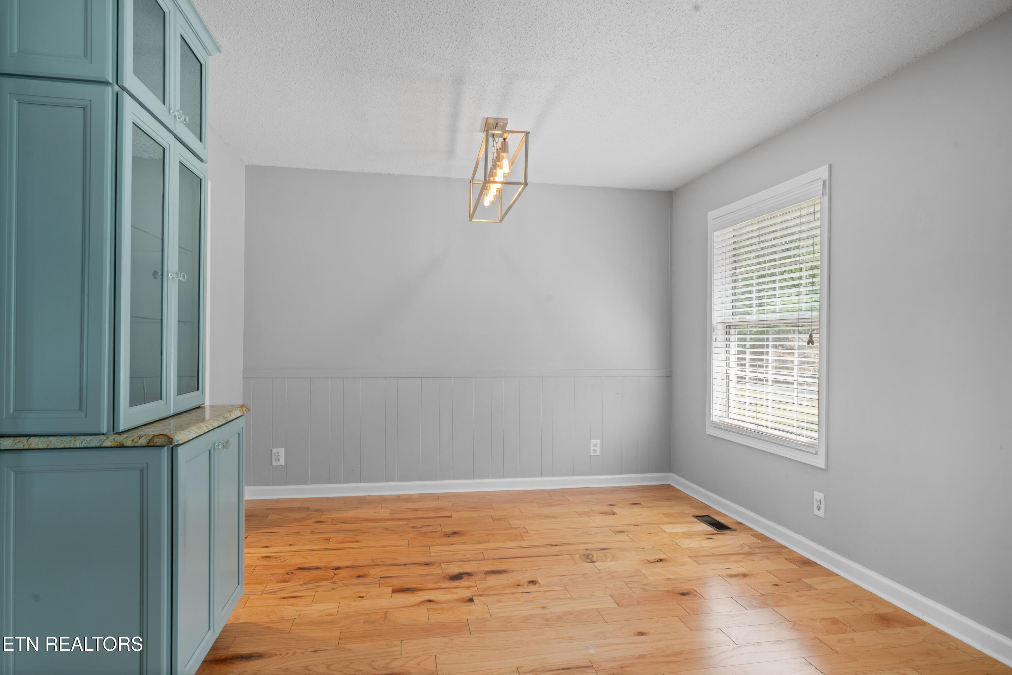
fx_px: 562
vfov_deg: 61.9
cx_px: 506
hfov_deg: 84.0
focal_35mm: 20
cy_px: 338
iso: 100
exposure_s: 1/1.67
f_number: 9
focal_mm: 20
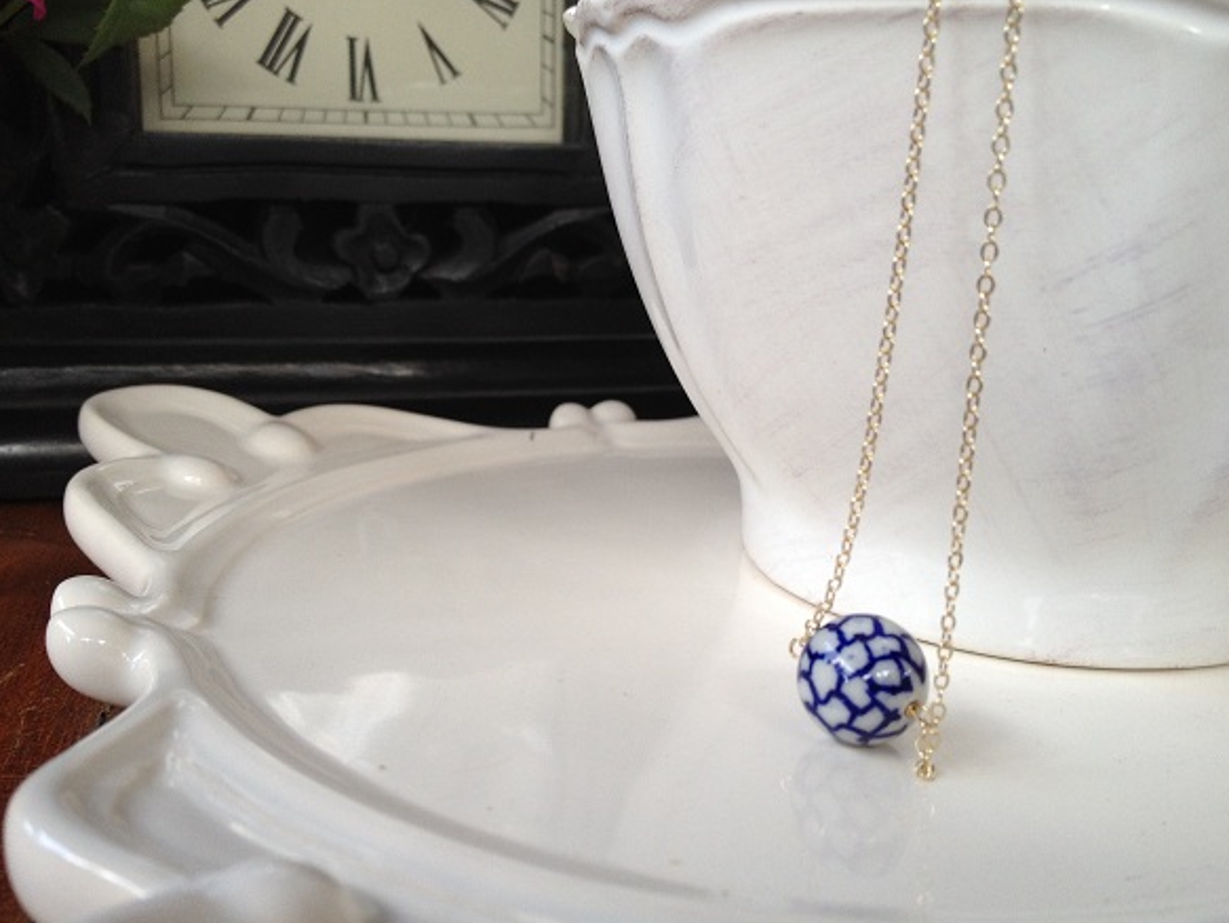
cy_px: 468
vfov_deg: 39.7
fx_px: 1279
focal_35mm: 36
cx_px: 611
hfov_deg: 51.3
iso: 80
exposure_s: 1/120
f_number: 2.4
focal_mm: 4.28
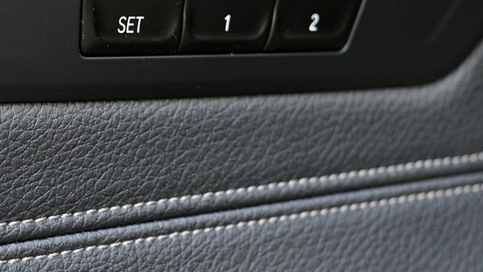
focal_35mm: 132
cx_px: 165
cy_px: 28
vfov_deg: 9.2
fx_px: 1691
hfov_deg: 16.2
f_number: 5.3
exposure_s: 1/40
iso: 800
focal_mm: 48
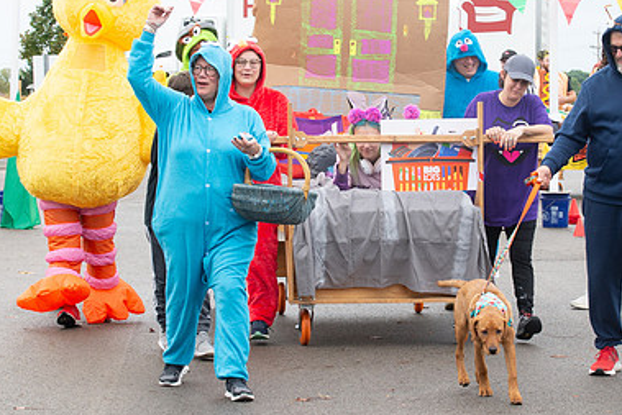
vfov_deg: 9.6
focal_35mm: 143
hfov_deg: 14.3
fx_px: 2472
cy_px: 172
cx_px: 355
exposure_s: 1/160
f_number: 10
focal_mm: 70
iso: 640
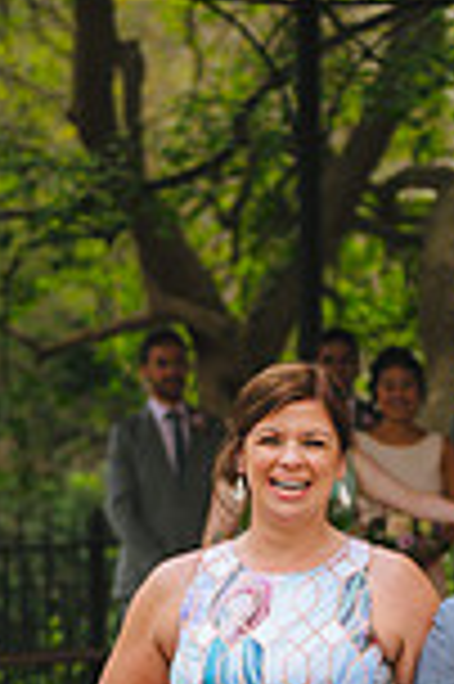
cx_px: 402
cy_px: 675
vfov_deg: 9.9
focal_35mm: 207
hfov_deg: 6.6
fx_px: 3924
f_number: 2.8
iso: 400
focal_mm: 70
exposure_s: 1/1250
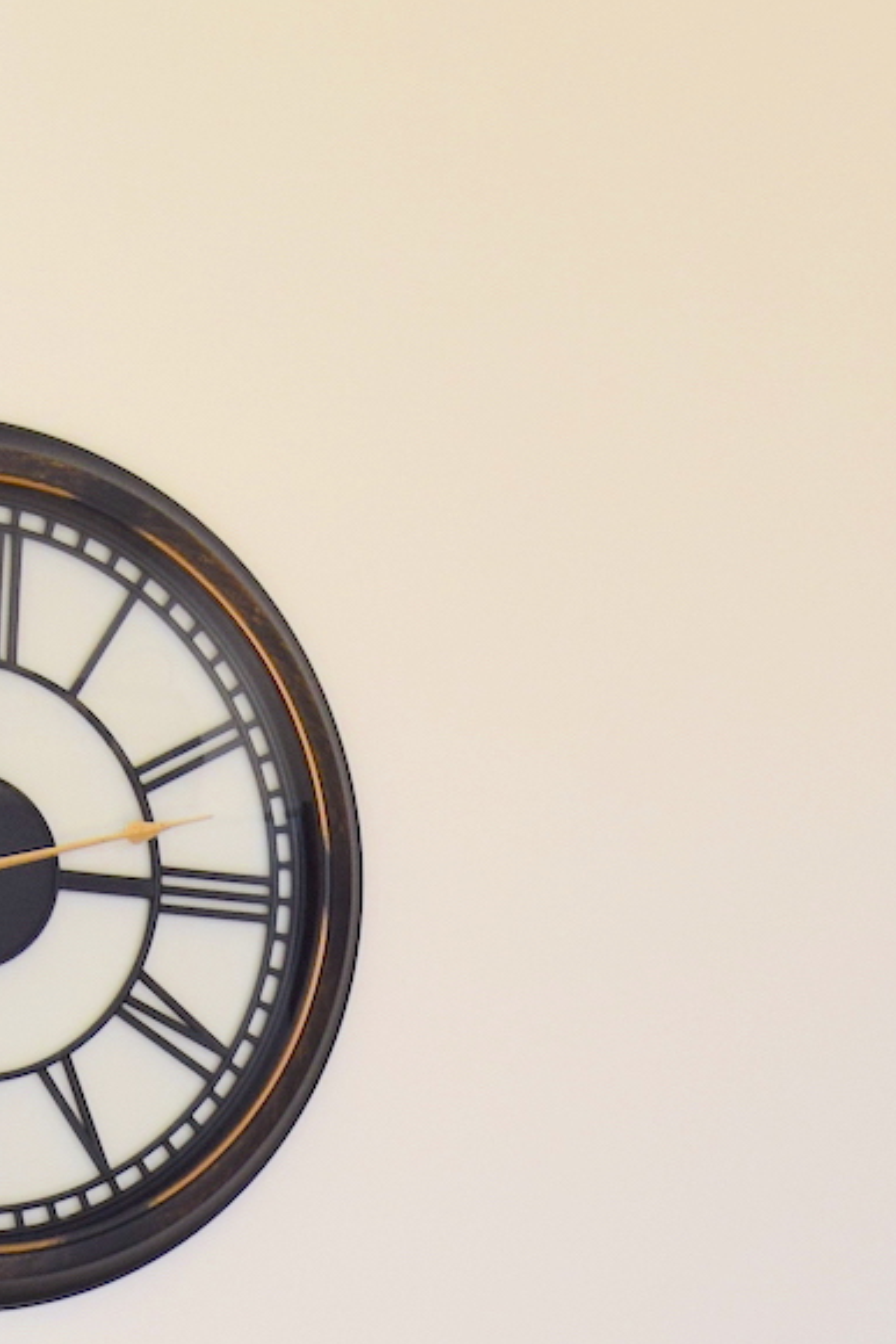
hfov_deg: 12.2
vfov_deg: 16.6
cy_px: 2008
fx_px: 4181
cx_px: 736
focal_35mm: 112
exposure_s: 1/100
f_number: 5
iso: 400
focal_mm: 18
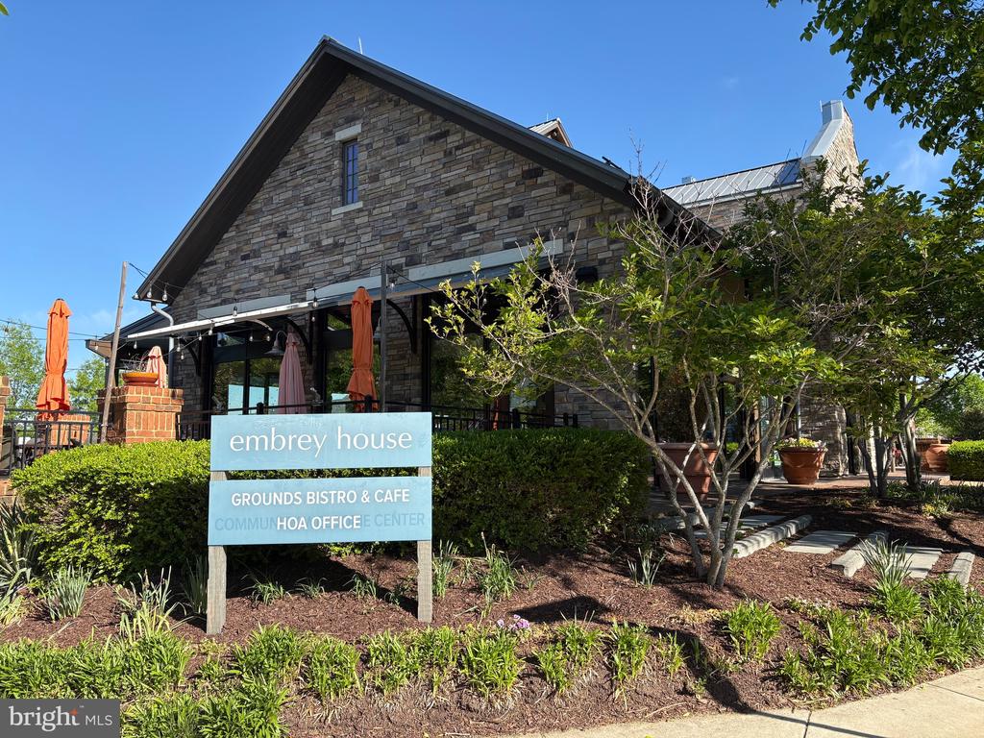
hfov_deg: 67.3
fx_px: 739
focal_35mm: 26
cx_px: 492
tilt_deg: +6.9
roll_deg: +0.3
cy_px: 369
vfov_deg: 53.1
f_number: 1.6
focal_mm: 5.96
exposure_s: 1/1239
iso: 50
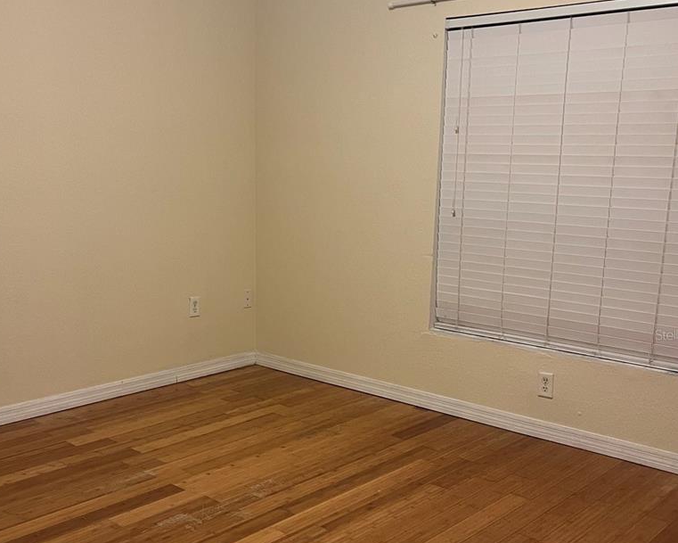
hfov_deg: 45.8
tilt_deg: -12.8
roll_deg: -0.3
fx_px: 803
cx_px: 317
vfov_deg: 37.2
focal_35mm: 40
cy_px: 334
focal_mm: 5.1
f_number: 1.6
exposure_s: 1/60
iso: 320
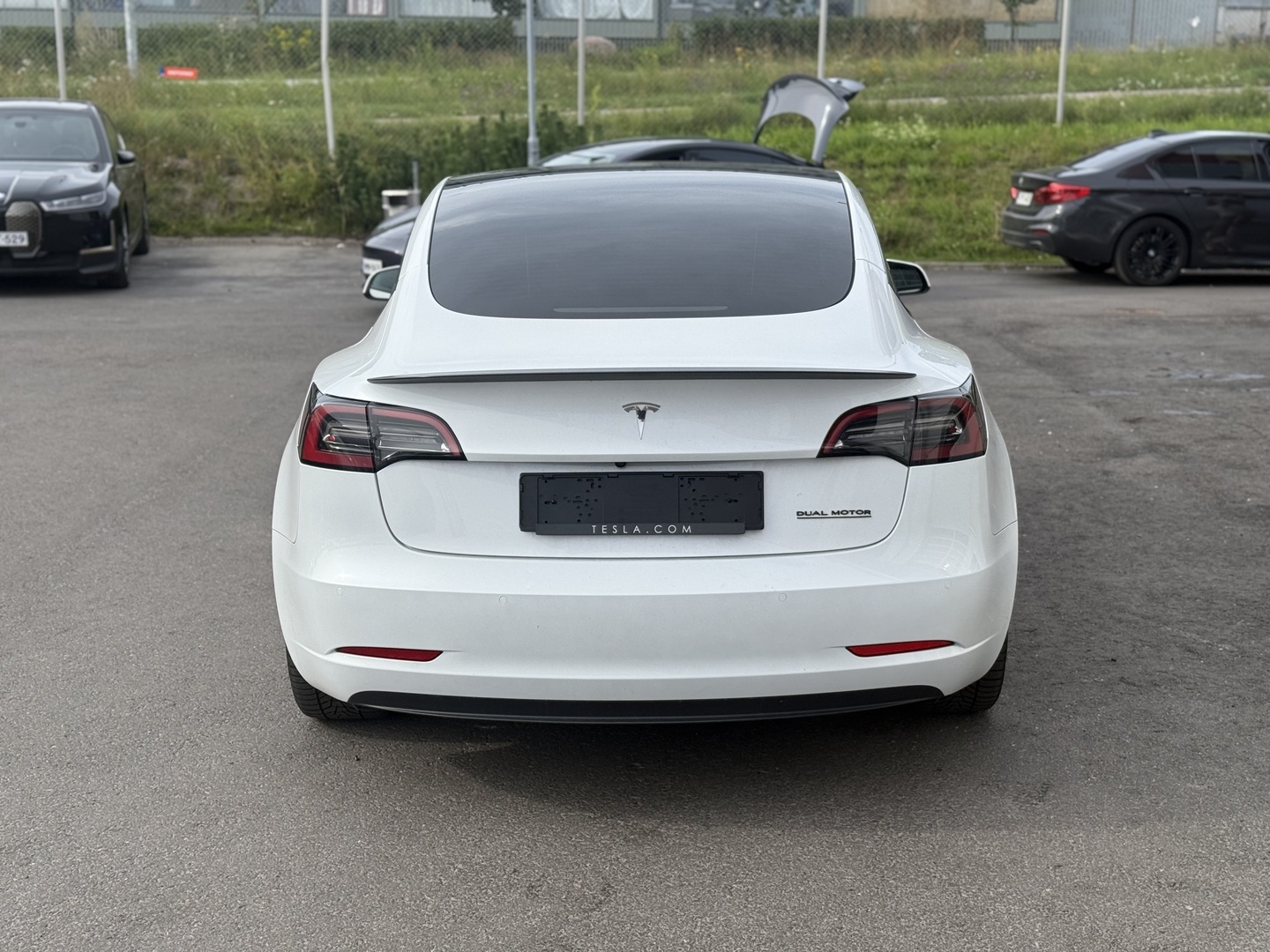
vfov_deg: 30.3
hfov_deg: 39.7
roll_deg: -0.1
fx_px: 1761
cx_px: 635
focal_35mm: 48
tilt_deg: -10.6
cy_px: 476
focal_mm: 6.76
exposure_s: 1/2865
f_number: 1.78
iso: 64
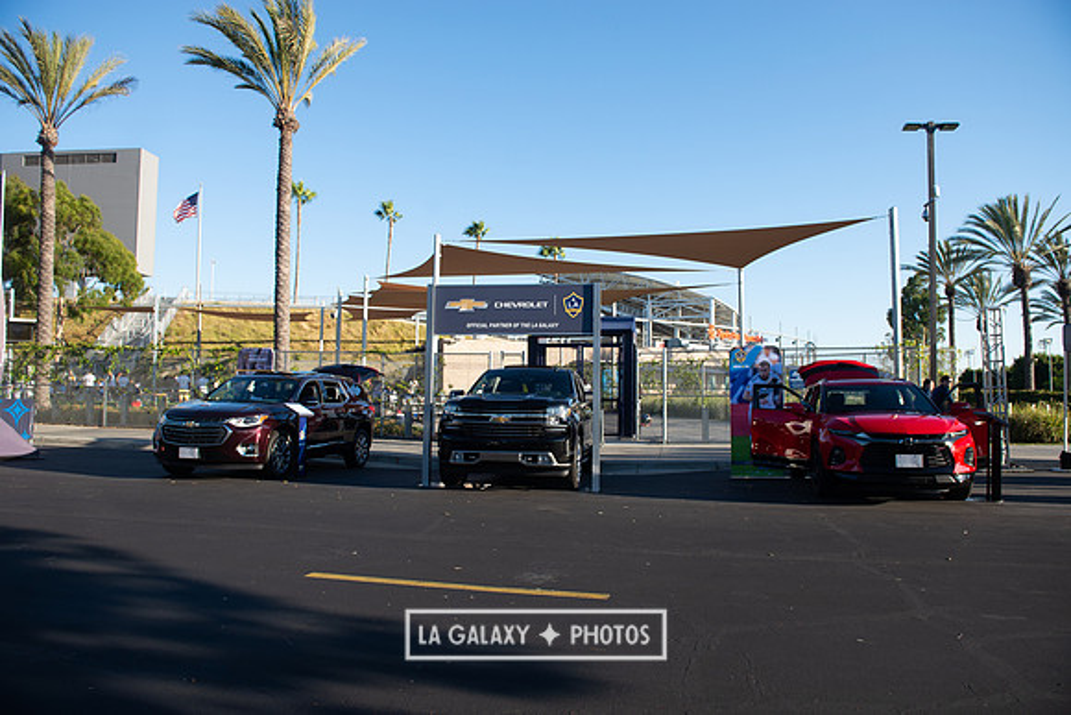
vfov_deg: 53.2
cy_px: 358
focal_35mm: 24
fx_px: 714
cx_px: 536
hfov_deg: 73.7
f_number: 4.5
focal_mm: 24
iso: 200
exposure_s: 1/800
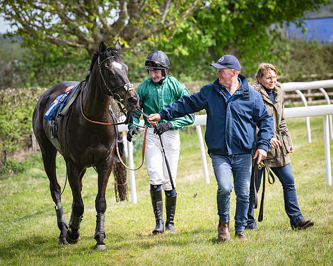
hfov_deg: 9.3
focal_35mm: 207
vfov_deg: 7.5
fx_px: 2043
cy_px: 127
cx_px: 192
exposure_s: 1/1000
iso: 400
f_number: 5
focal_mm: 165
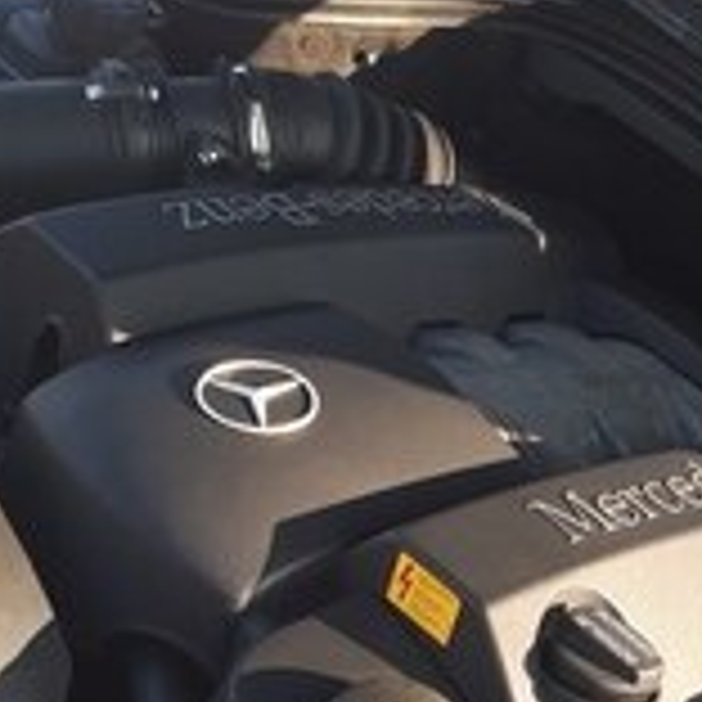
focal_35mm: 76
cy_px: 770
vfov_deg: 21.6
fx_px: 1744
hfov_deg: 21.8
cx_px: 734
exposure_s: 1/194
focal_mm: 3.6
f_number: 1.9
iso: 40
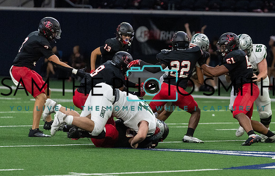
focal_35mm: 340
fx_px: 2566
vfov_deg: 3.9
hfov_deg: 6.1
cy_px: 87
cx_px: 201
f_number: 3.2
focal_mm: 200
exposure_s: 1/1250
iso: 5000
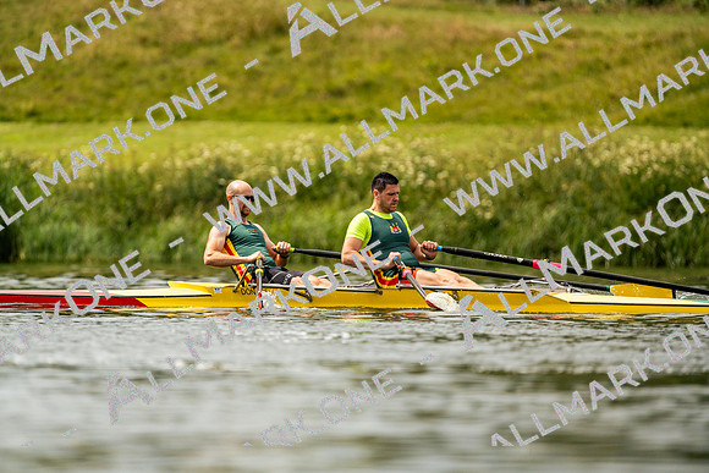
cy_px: 236
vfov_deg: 2.3
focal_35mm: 600
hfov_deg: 3.4
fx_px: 11819
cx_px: 354
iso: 250
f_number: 6.3
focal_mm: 600
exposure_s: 1/2000
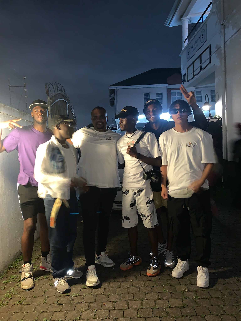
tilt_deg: -3.8
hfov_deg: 53.1
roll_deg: +2.7
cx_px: 120
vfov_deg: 67.3
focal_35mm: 26
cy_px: 160
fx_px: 241
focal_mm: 4.25
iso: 125
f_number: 1.8
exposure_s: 1/4
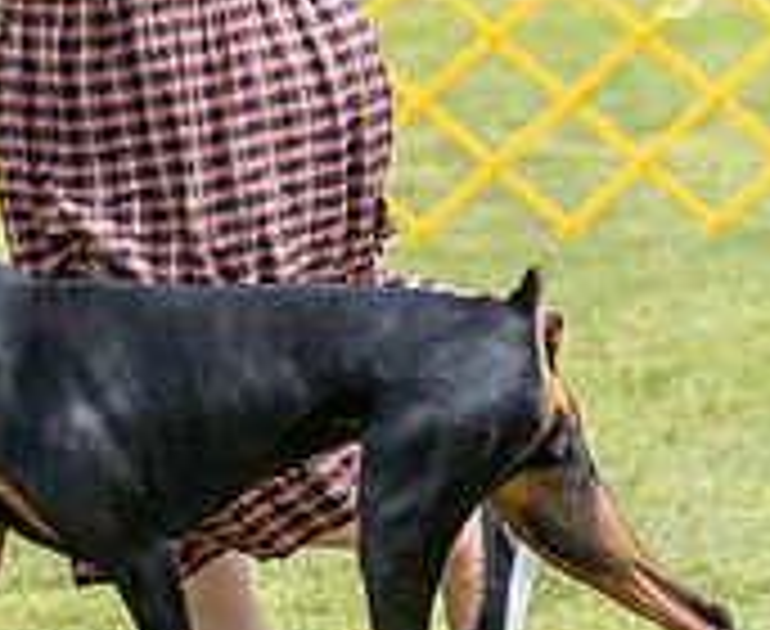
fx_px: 10740
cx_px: 134
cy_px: 131
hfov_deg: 4.1
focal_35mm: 467
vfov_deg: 3.4
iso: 100
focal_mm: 125
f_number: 4
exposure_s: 1/800
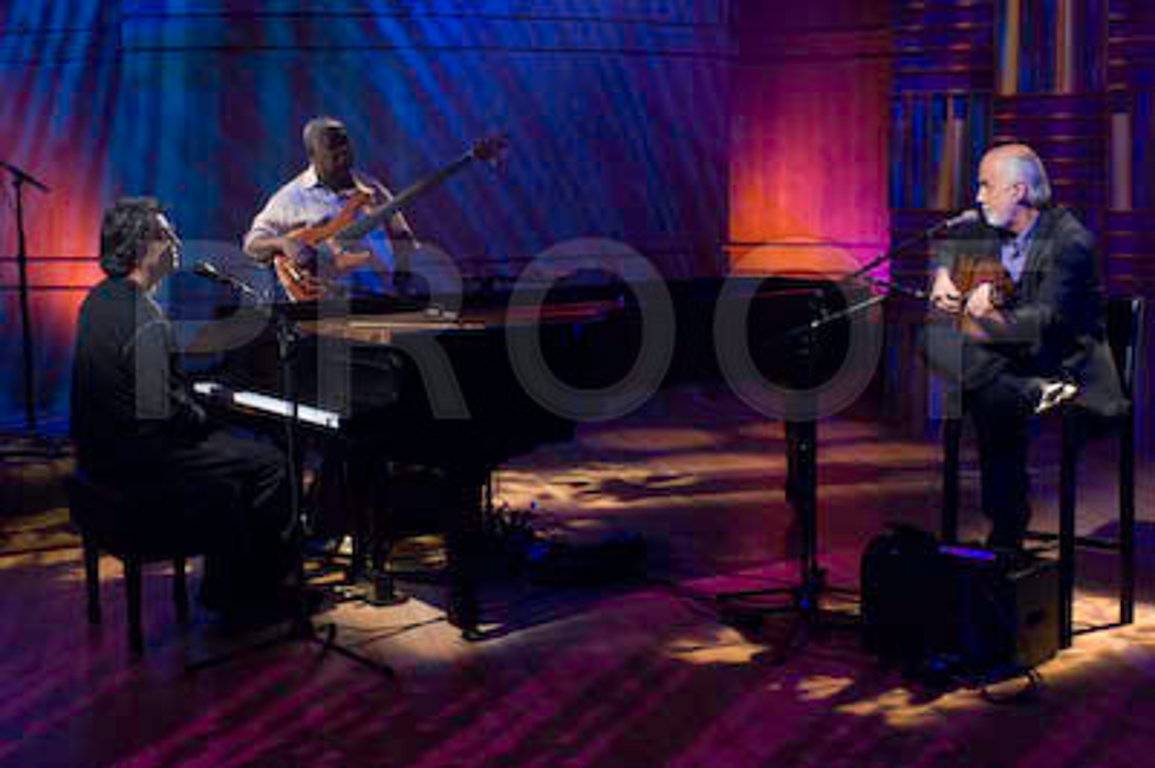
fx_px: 1923
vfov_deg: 22.6
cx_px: 578
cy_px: 384
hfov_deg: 33.4
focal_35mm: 60
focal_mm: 40
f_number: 2.8
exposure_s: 1/100
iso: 800
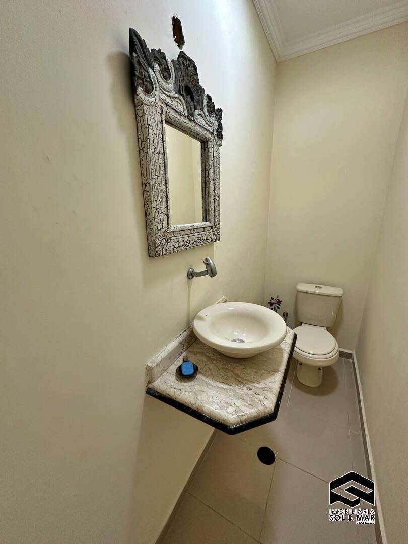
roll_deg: +1.7
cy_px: 272
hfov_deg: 85.7
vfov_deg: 102.1
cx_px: 204
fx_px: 220
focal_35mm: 14
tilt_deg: -15.7
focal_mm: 2.22
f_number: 2.2
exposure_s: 1/120
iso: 200
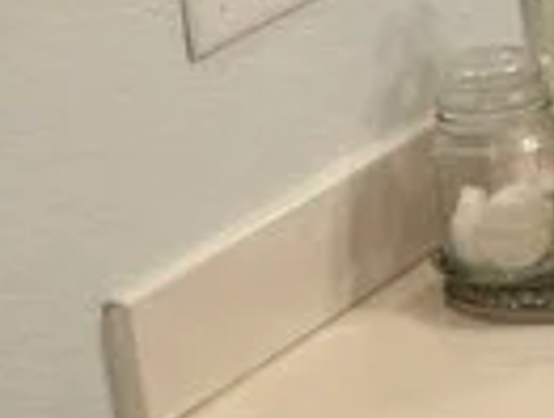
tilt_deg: -13.7
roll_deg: +4.6
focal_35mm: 187
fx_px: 3001
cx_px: 1167
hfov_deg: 9.7
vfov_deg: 7.9
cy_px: 4
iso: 125
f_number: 1.78
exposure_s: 1/120
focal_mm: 6.76
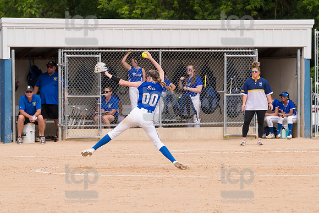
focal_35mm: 300
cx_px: 160
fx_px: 2657
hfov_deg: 6.9
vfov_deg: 4.6
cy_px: 106
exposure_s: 1/1600
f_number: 5.6
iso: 320
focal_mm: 200
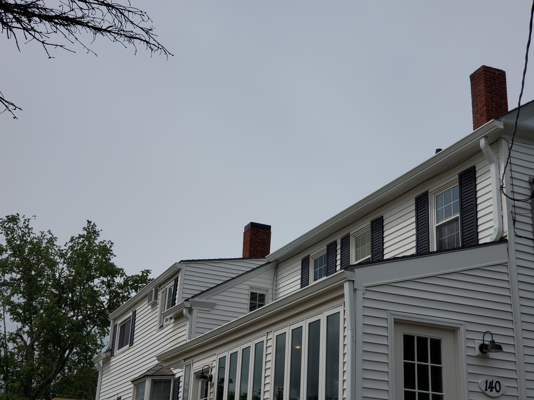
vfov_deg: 28.0
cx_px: 267
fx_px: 802
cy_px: 200
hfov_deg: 36.8
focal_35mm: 52
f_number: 2.4
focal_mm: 6
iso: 50
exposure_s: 1/2378
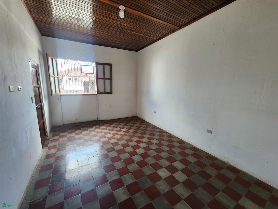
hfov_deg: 106.2
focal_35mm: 13
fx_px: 104
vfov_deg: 89.9
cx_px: 139
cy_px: 104
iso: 125
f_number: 2.2
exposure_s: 1/60
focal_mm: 2.2
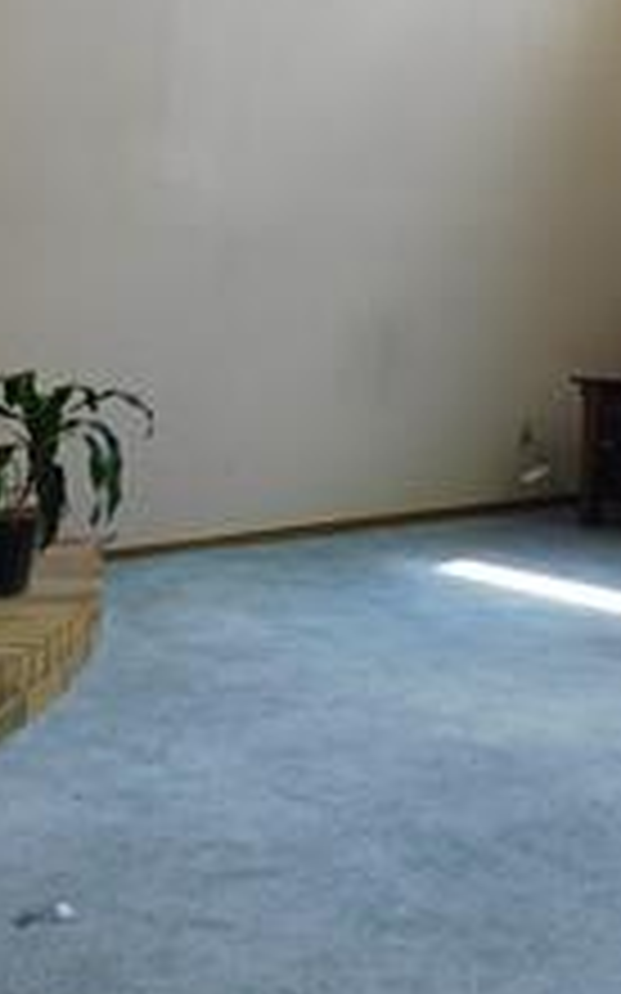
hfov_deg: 23.3
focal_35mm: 53
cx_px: 639
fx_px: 1436
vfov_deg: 35.3
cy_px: 45
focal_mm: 4
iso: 125
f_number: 3
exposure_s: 1/60
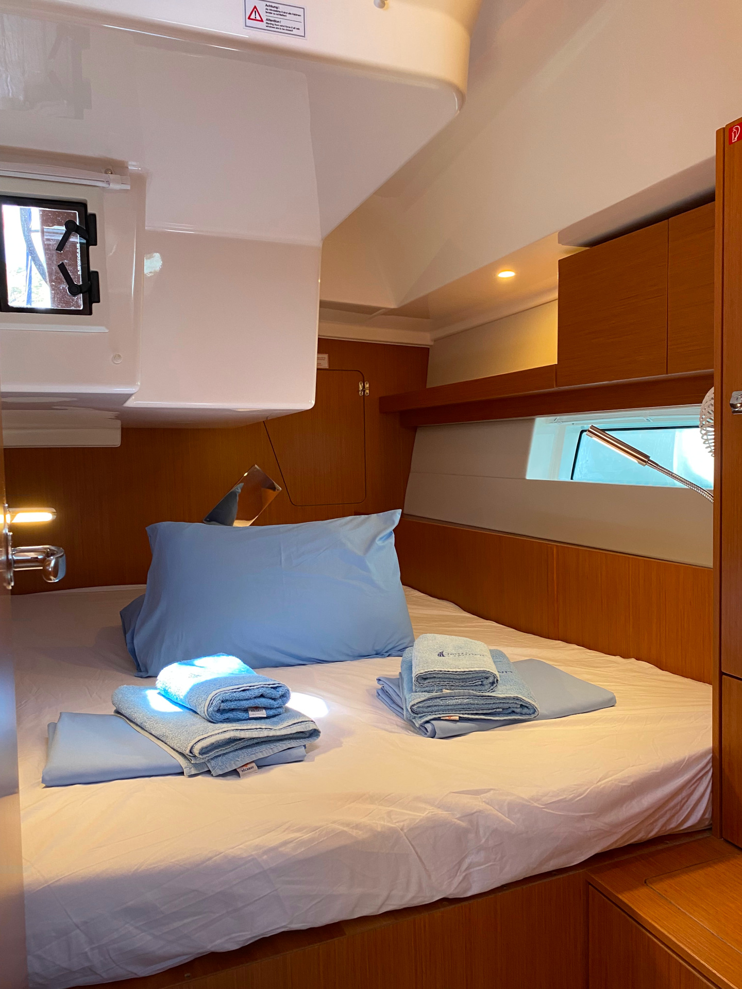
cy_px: 494
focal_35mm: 26
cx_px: 371
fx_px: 743
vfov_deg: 67.3
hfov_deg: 53.1
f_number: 1.8
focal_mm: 4.25
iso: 125
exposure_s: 1/88
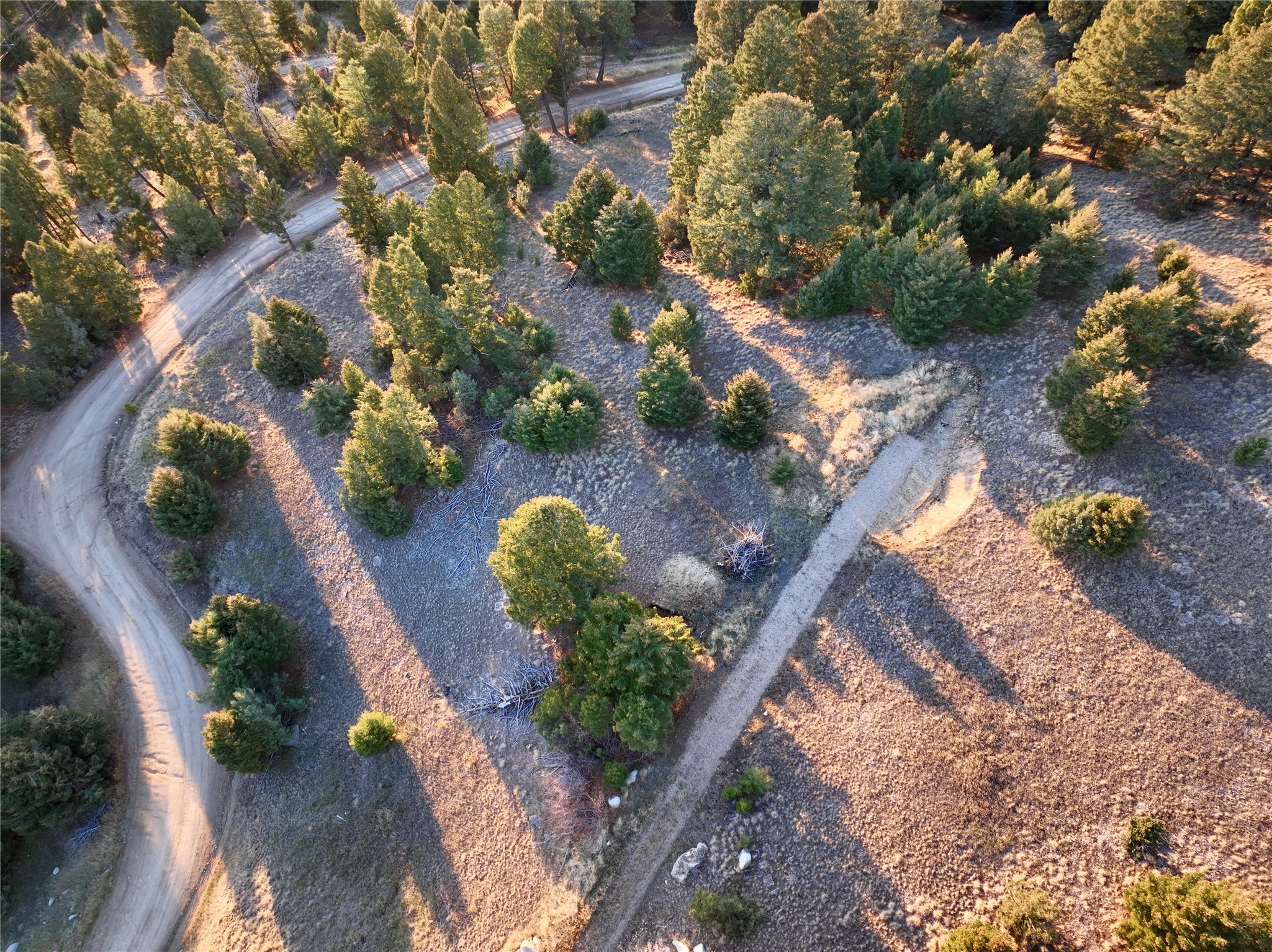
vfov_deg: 56.8
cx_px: 636
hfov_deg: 71.6
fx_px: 882
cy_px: 476
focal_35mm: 24
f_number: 2.8
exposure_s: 1/15
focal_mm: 12.29
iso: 200
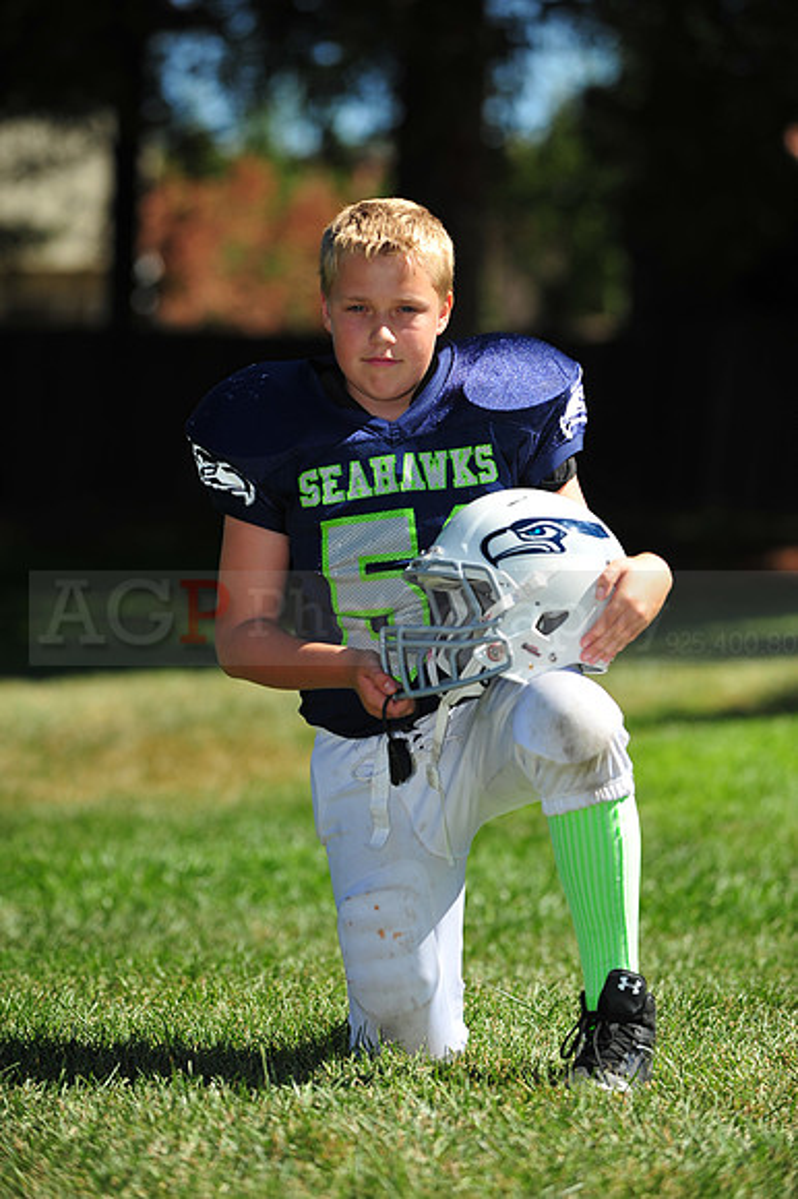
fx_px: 6158
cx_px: 399
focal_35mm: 185
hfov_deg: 7.4
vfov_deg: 11.1
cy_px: 600
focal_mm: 185
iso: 400
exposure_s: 1/2500
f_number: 4.5
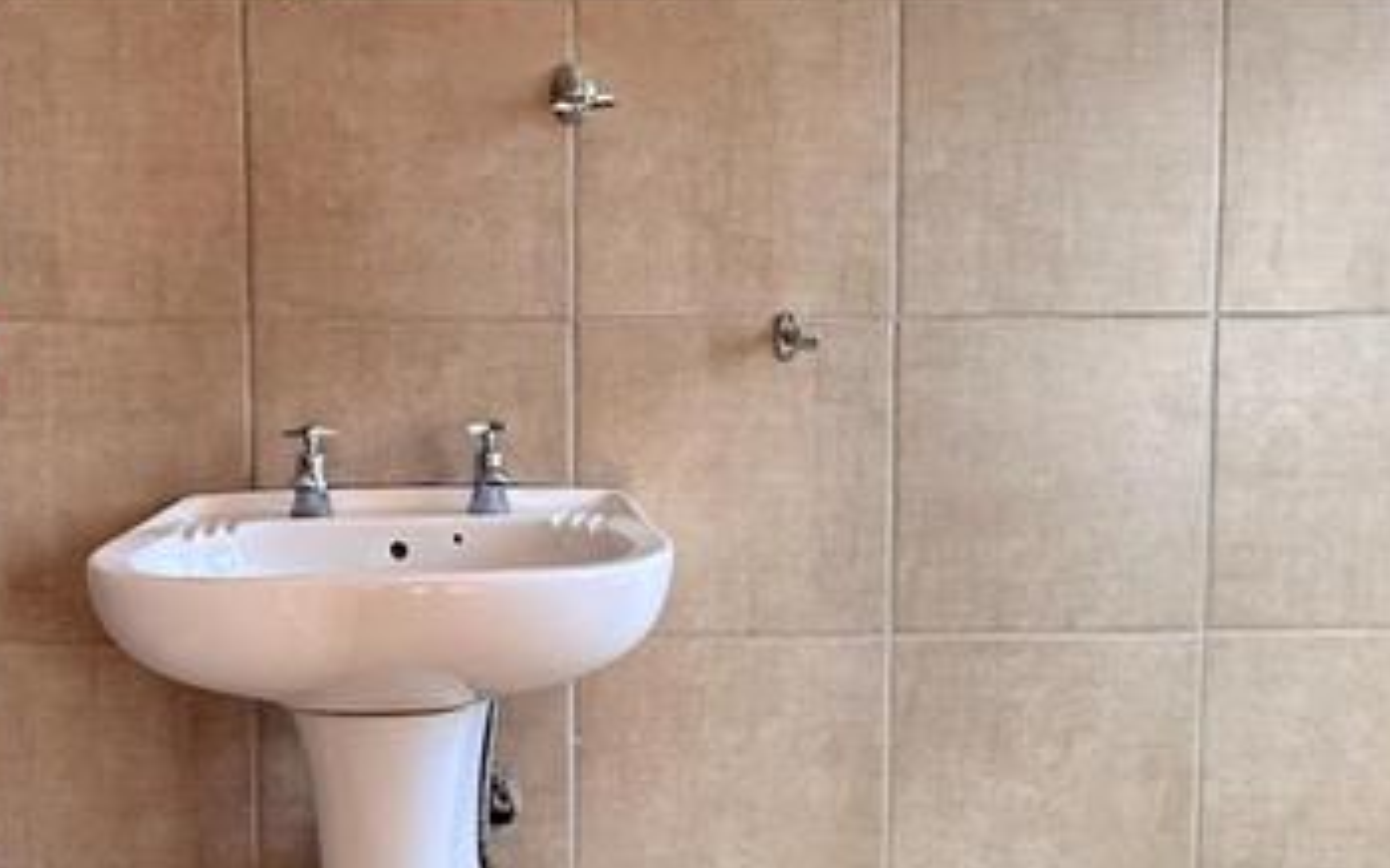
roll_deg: +0.0
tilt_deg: -4.9
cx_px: 518
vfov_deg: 37.3
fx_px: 1288
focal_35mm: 34
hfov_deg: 56.0
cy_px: 446
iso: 160
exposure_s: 1/99
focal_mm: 2.22
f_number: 2.2
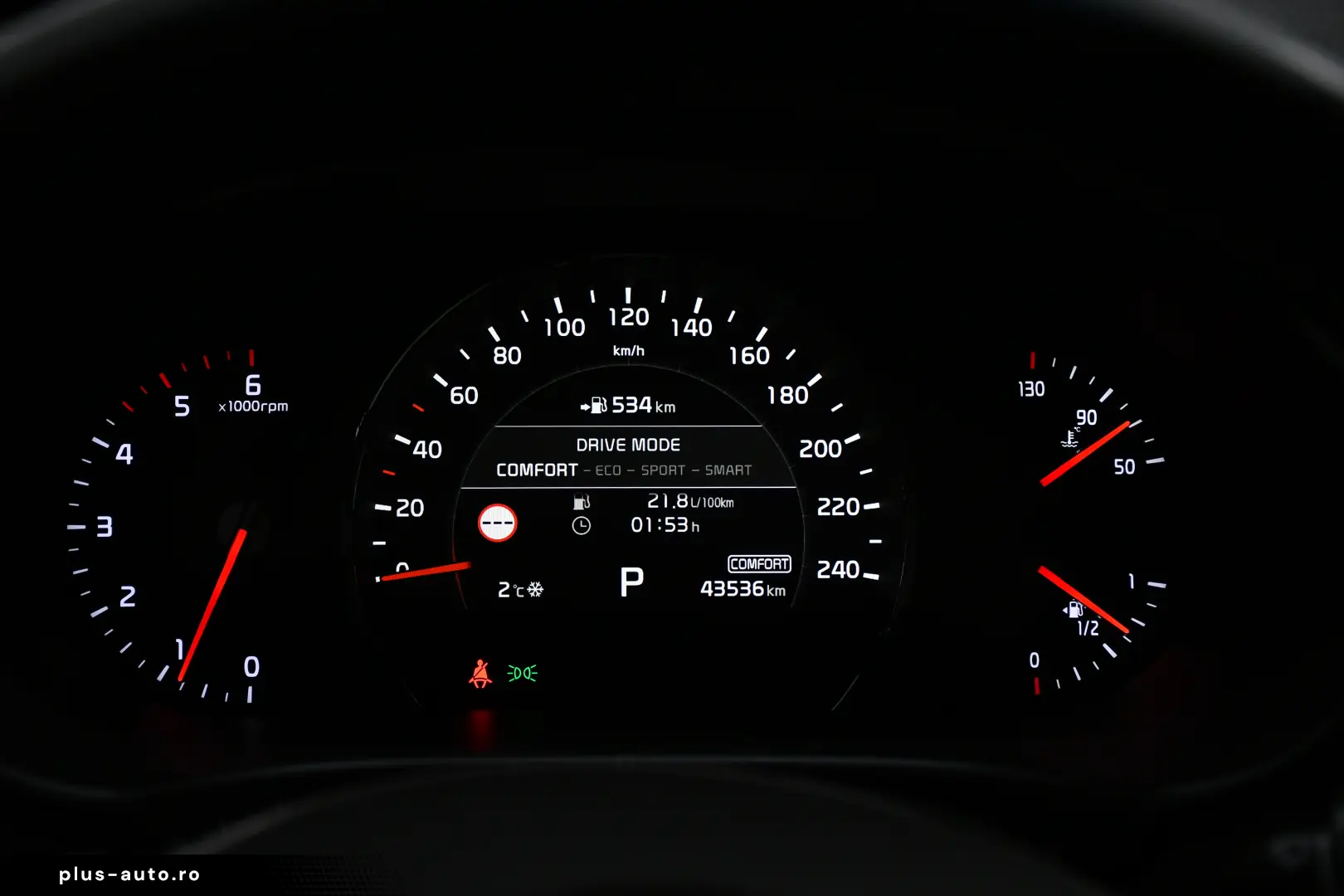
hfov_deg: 35.1
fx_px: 2128
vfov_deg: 23.8
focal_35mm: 57
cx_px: 672
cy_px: 448
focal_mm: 38
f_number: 4.2
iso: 640
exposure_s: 1/50
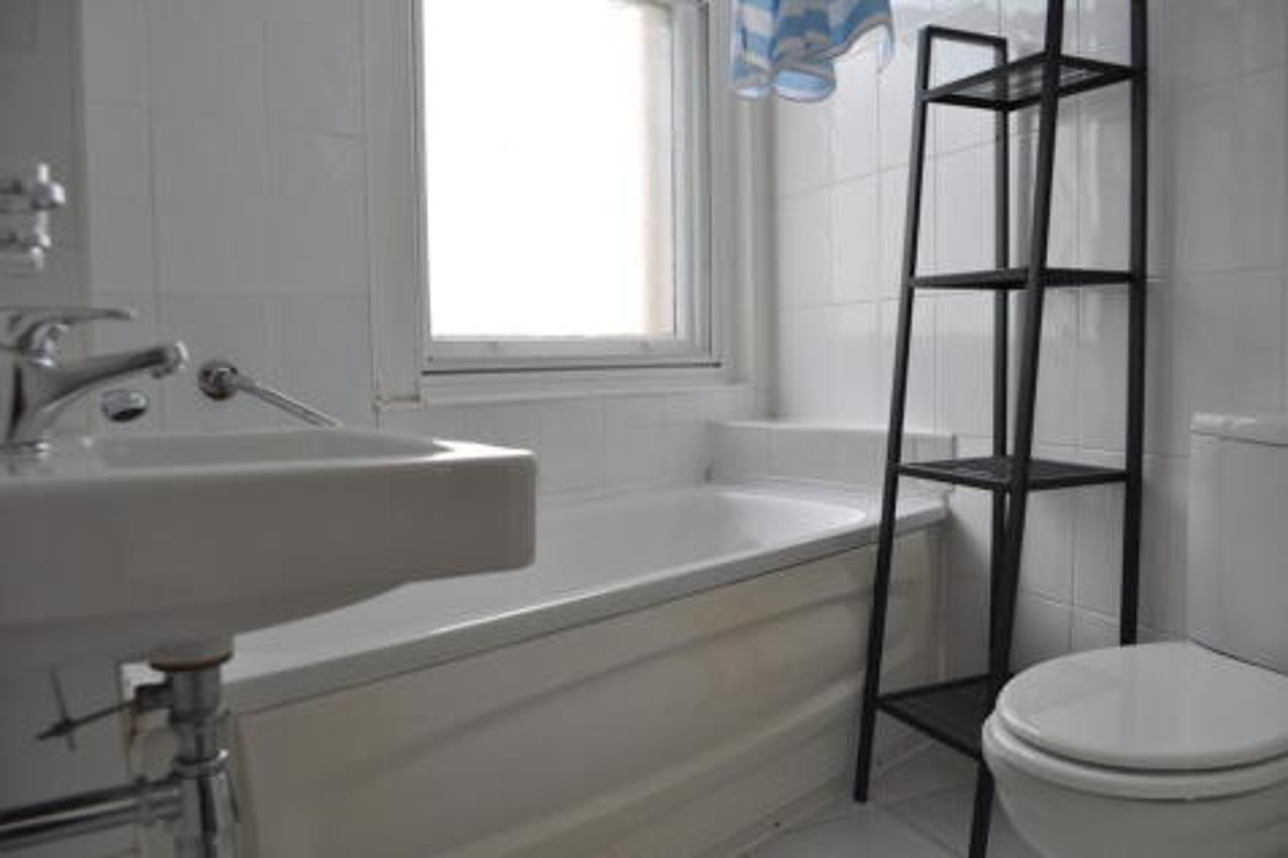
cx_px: 644
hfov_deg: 67.4
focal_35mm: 27
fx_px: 966
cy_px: 429
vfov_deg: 47.9
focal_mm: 18
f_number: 5.6
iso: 320
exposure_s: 1/125
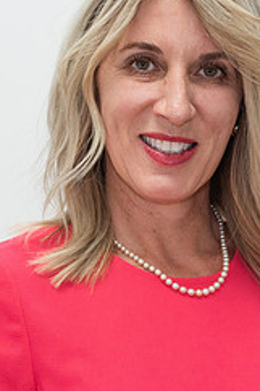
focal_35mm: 253
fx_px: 2745
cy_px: 201
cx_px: 164
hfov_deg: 5.4
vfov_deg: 8.1
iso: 400
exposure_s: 1/100
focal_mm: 90
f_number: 6.3
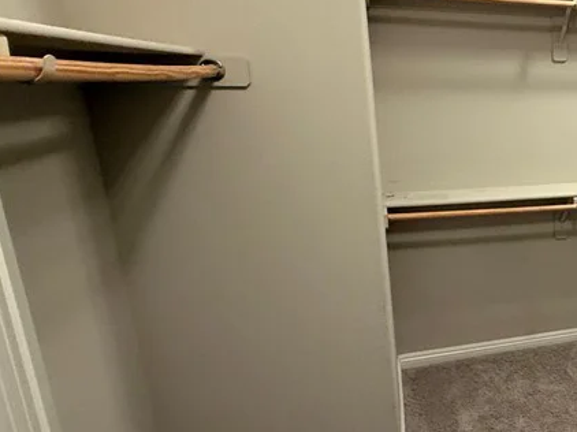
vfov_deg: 41.7
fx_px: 566
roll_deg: -1.0
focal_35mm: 34
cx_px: 604
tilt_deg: -13.6
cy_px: 224
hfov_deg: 44.1
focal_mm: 2.22
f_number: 2.2
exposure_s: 1/60
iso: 500
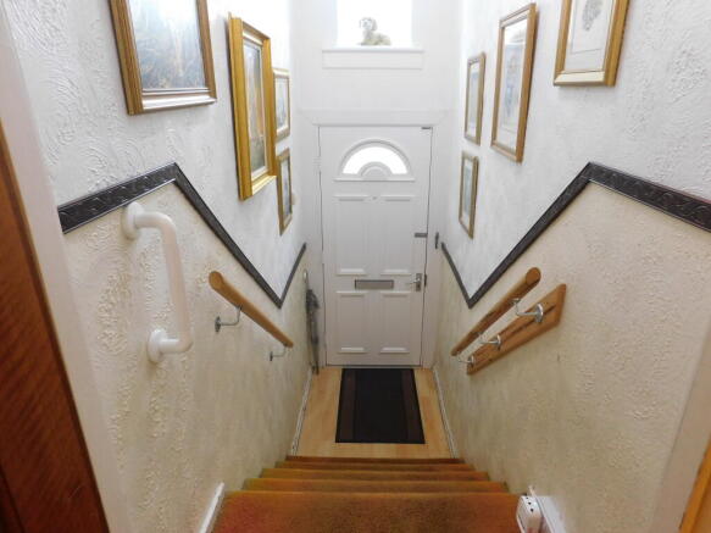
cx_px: 356
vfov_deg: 58.9
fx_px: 472
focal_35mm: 23
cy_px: 266
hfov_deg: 73.9
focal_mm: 4
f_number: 3
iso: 400
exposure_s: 1/20
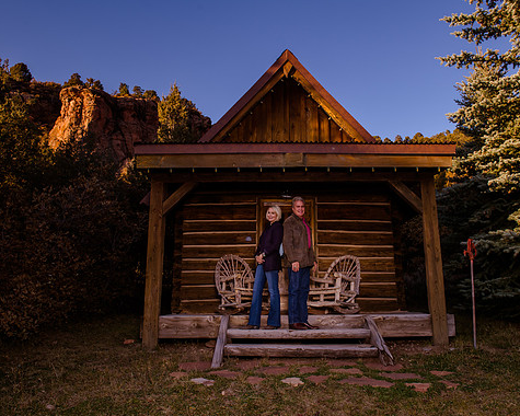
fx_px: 431
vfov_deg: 51.5
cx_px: 263
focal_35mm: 28
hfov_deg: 62.2
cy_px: 211
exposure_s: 1/200
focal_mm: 24
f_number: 8
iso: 640
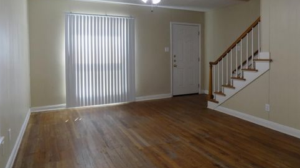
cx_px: 146
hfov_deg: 71.9
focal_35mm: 26
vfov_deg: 43.9
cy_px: 61
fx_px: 207
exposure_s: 1/30
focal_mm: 4
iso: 160
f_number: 3.1
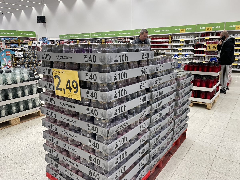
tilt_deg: -13.8
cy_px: 90
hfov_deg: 67.3
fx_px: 180
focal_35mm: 26
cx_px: 120
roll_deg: -0.5
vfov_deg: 53.1
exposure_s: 1/88
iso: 125
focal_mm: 4.2
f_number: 1.6
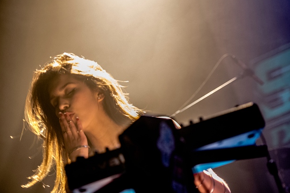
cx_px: 142
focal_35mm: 105
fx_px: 846
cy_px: 106
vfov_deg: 13.0
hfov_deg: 19.5
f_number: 2.8
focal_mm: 90
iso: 4000
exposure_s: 1/100
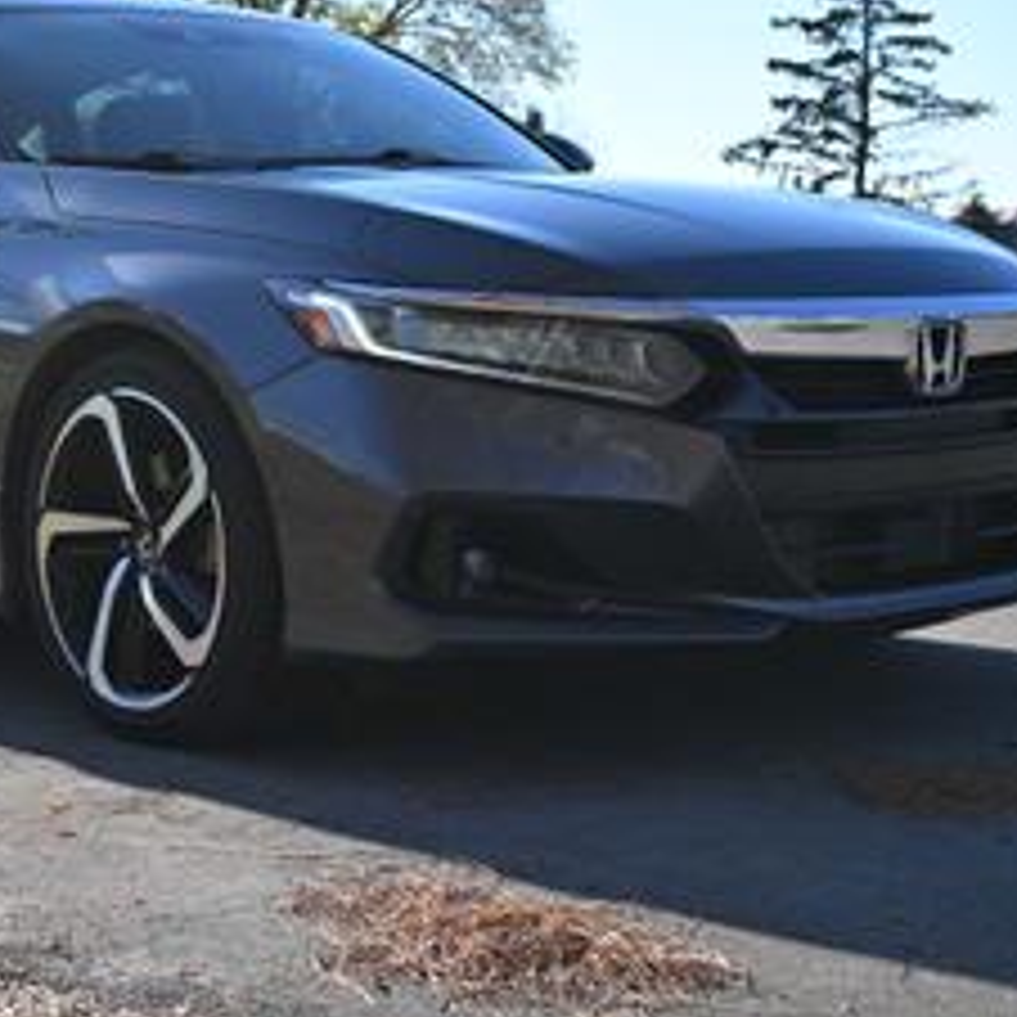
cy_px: 346
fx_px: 2358
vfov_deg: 24.2
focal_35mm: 71
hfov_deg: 24.2
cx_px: 310
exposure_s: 1/400
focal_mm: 25
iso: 100
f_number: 7.1
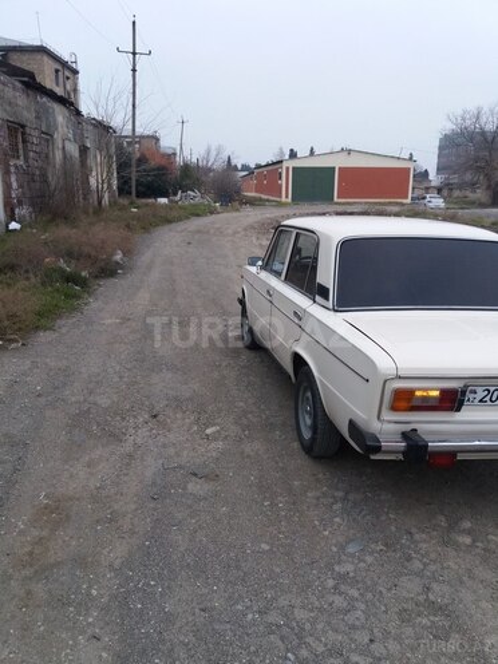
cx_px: 249
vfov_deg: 63.4
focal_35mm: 28
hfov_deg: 49.7
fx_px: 537
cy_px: 332
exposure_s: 1/47
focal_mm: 3.7
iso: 64
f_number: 1.9
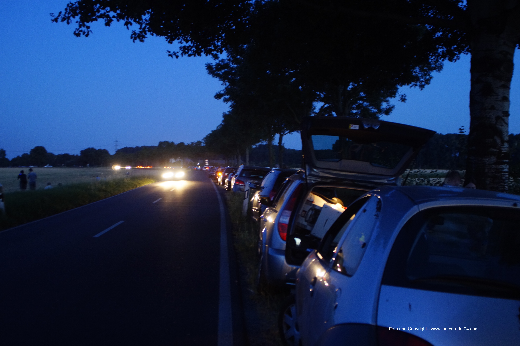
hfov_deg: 46.4
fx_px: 606
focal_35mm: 42
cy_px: 173
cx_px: 260
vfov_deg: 31.9
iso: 800
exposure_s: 1/1.25
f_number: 4
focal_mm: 28
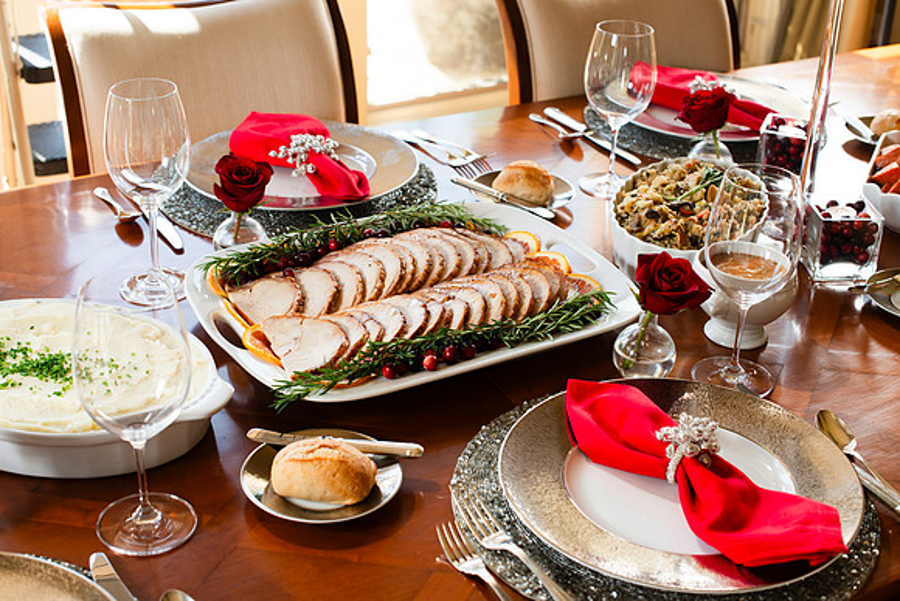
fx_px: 1250
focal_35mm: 50
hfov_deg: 39.6
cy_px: 300
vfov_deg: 27.0
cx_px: 450
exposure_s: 1/100
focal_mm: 50
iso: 250
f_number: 5.6
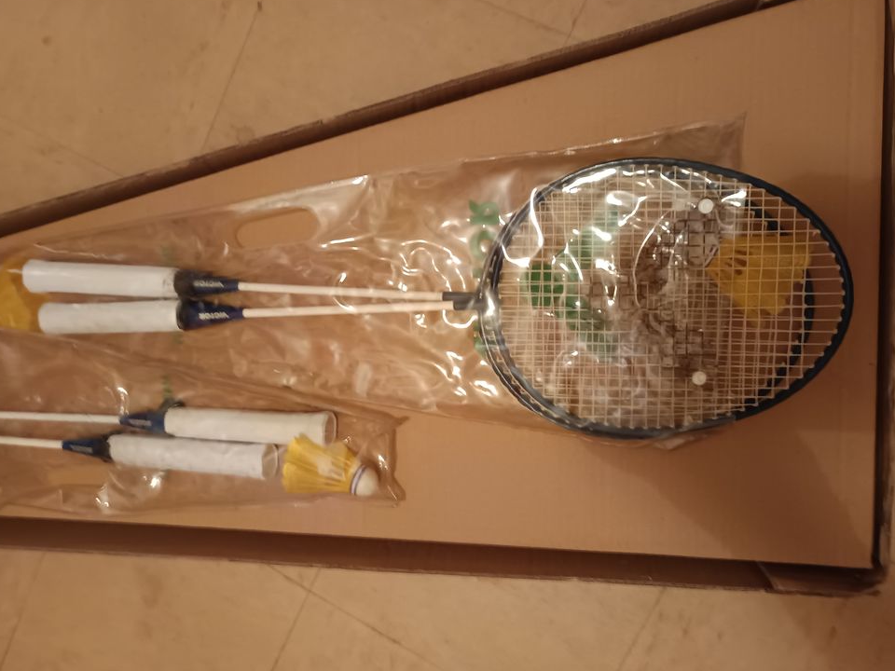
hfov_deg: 69.4
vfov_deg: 54.9
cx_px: 440
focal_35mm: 25
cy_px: 336
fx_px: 646
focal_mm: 5.31
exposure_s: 1/20
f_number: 1.7
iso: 2061
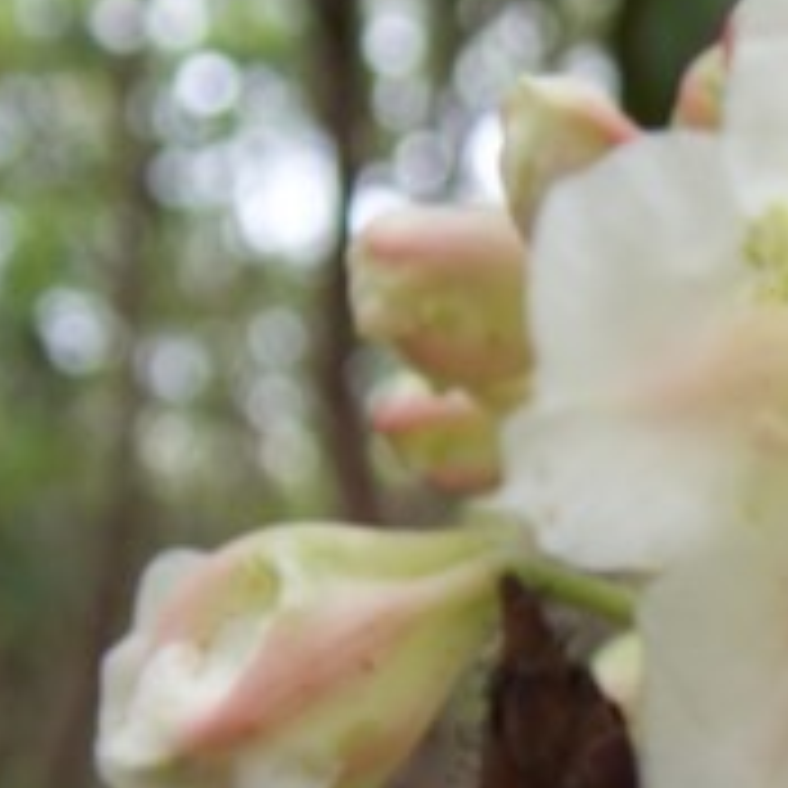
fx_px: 1880
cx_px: 1022
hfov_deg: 21.4
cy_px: 597
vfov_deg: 23.4
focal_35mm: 73
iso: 250
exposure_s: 1/125
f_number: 2.3
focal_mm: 5.4
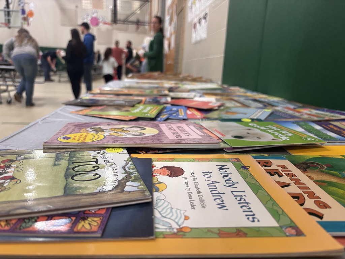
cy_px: 130
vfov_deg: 53.1
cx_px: 172
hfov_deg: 67.3
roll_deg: -3.4
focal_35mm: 26
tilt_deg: -13.7
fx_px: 259
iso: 200
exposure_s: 1/60
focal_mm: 5.96
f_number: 1.6
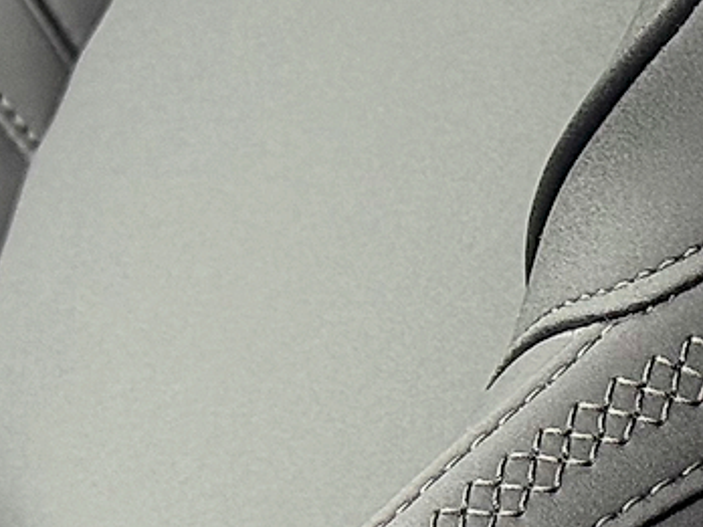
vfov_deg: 6.7
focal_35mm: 221
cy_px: 6
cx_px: 1156
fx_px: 4488
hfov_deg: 8.7
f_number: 1.78
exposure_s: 1/93
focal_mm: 6.76
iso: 200
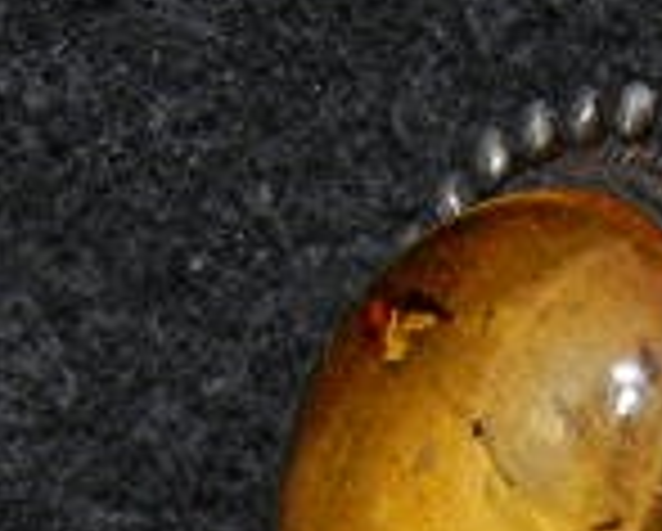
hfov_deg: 4.5
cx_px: 639
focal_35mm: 432
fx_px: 8475
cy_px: 590
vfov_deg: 3.6
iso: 604
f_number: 4.5
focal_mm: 18.3
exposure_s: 1/30
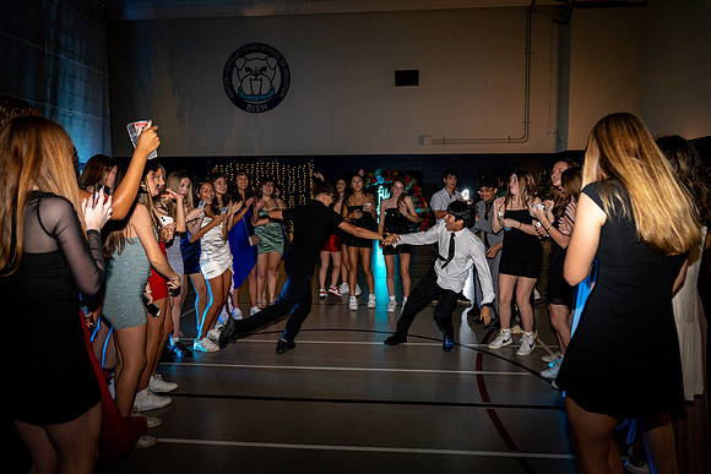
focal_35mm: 25
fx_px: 494
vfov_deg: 51.3
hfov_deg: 71.5
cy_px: 237
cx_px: 356
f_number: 4
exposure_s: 1/80
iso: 1250
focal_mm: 25
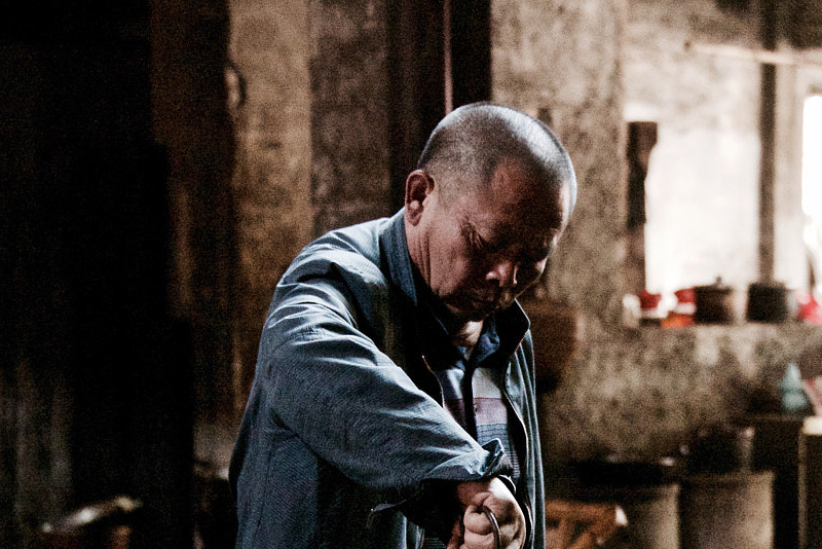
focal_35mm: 136
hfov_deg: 14.9
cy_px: 499
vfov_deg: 10.0
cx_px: 703
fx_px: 3106
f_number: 5
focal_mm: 68
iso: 8000
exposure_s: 1/125
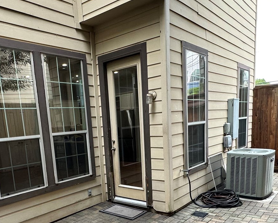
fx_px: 263
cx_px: 119
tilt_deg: -11.1
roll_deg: +3.6
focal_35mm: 32
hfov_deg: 55.5
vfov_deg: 44.0
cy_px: 173
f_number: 2.2
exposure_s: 1/99
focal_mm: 2.22
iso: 100
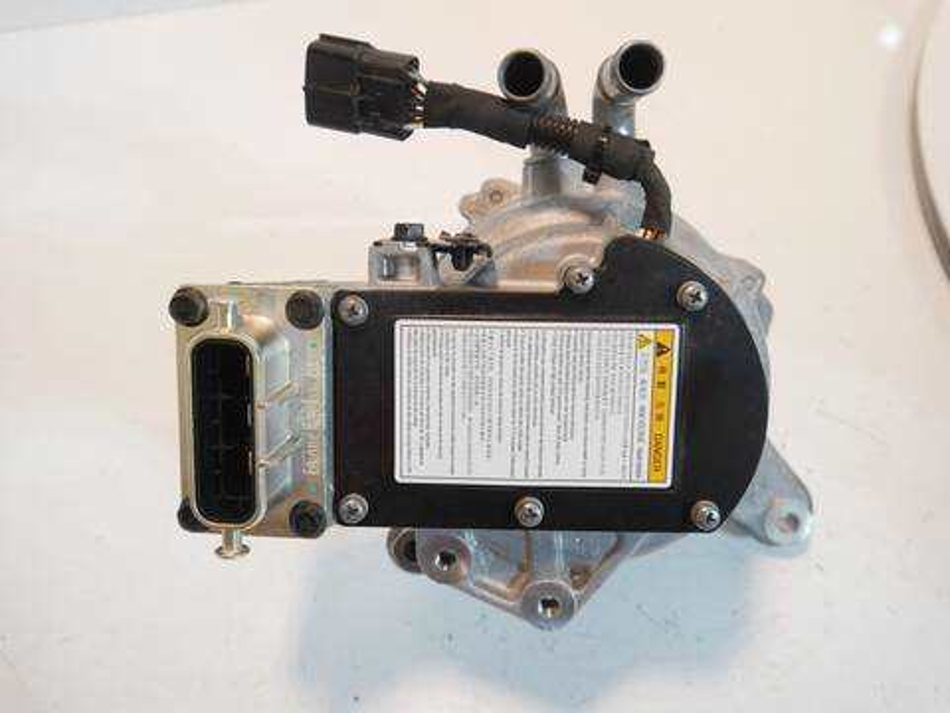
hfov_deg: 54.0
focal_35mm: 34
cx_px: 475
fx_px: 933
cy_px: 356
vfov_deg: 41.8
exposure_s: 1/60
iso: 400
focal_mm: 17
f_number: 3.9
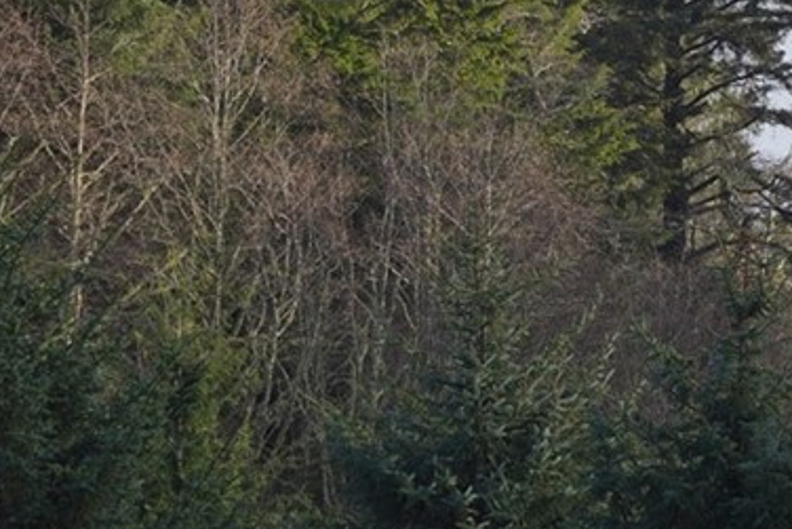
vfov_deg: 3.9
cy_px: -440
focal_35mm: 353
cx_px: 1371
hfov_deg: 5.7
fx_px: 7769
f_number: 4.5
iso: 100
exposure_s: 1/250
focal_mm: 83
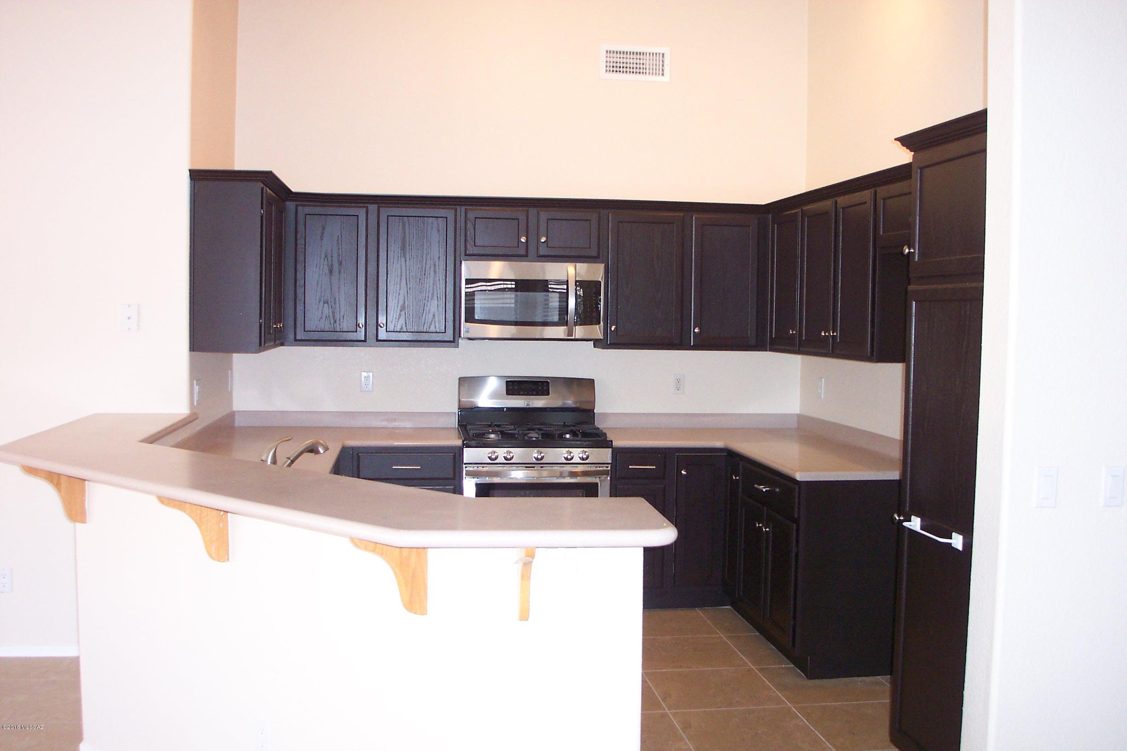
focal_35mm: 35
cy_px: 376
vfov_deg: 37.9
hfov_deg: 54.4
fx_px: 1096
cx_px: 564
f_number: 2.8
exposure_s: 1/30
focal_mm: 7.5
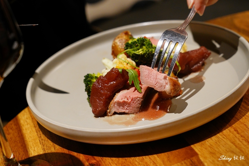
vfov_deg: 19.7
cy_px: 83
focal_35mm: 69
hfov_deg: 29.2
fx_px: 477
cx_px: 124
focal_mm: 69
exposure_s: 1/60
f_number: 5.6
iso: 1600
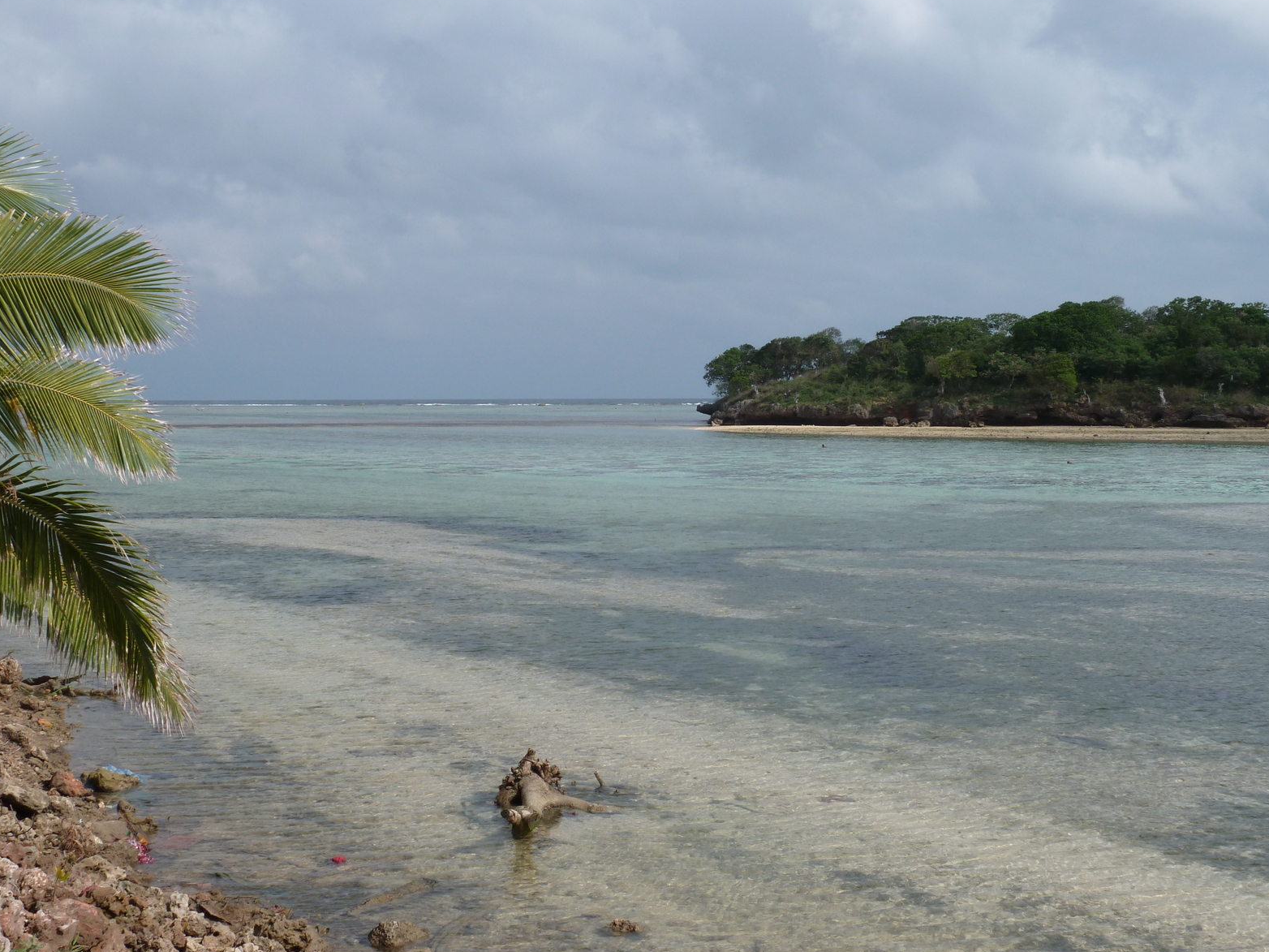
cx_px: 632
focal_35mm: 45
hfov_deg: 42.1
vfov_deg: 32.2
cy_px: 475
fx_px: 1650
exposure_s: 1/400
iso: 80
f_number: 5.6
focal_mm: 7.3
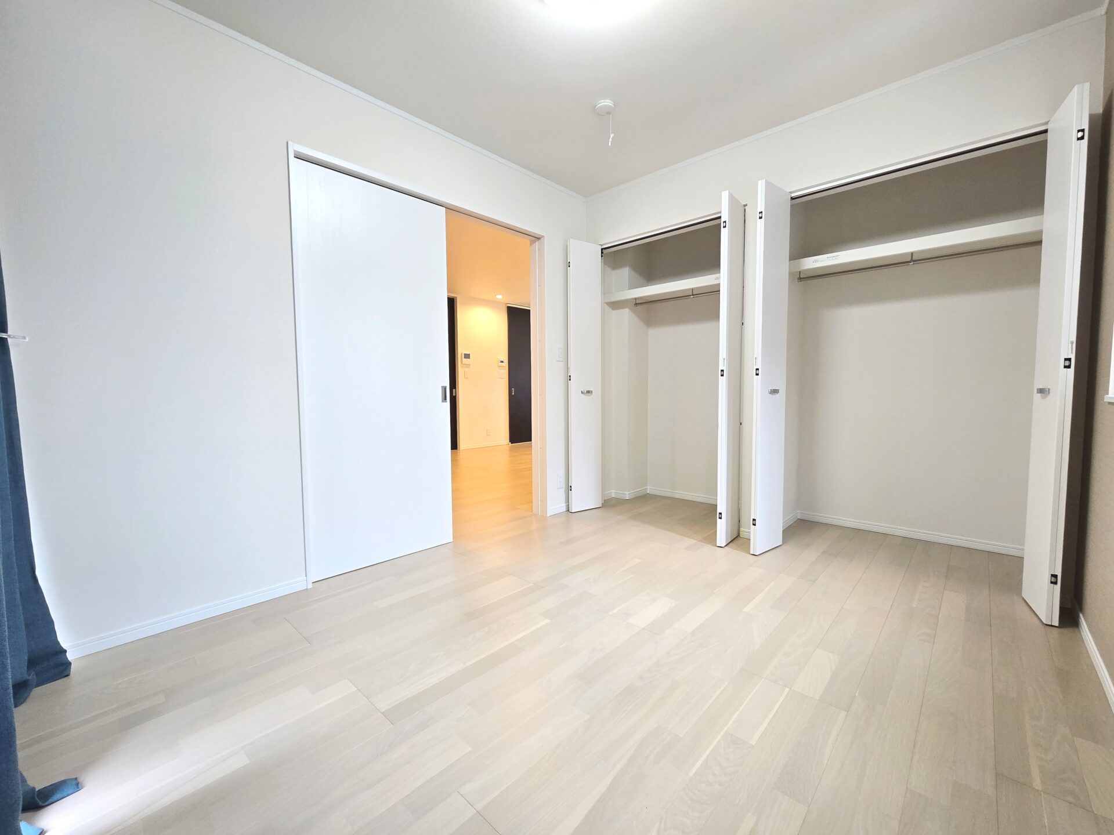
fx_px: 418
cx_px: 557
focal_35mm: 13
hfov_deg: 106.2
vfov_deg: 89.9
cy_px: 418
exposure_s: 1/50
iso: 160
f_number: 2.2
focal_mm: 2.2
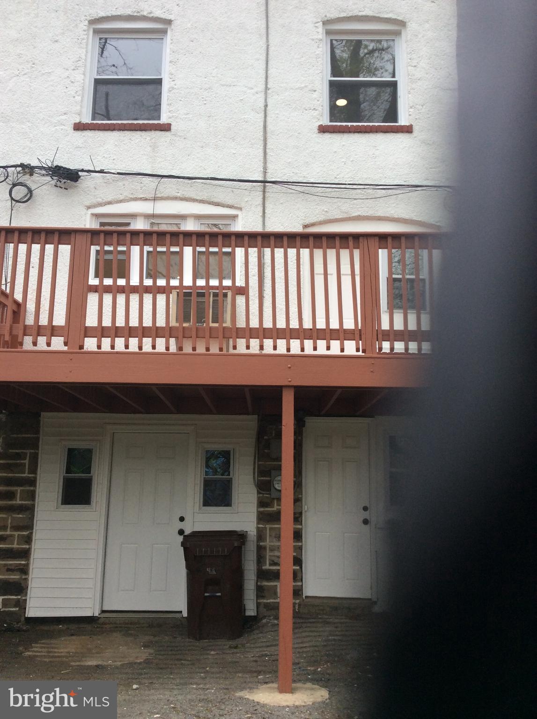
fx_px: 664
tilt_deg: +11.5
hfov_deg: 44.0
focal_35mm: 32
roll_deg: -0.2
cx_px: 268
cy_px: 360
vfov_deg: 56.9
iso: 32
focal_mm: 3.3
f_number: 2.4
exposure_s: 1/296
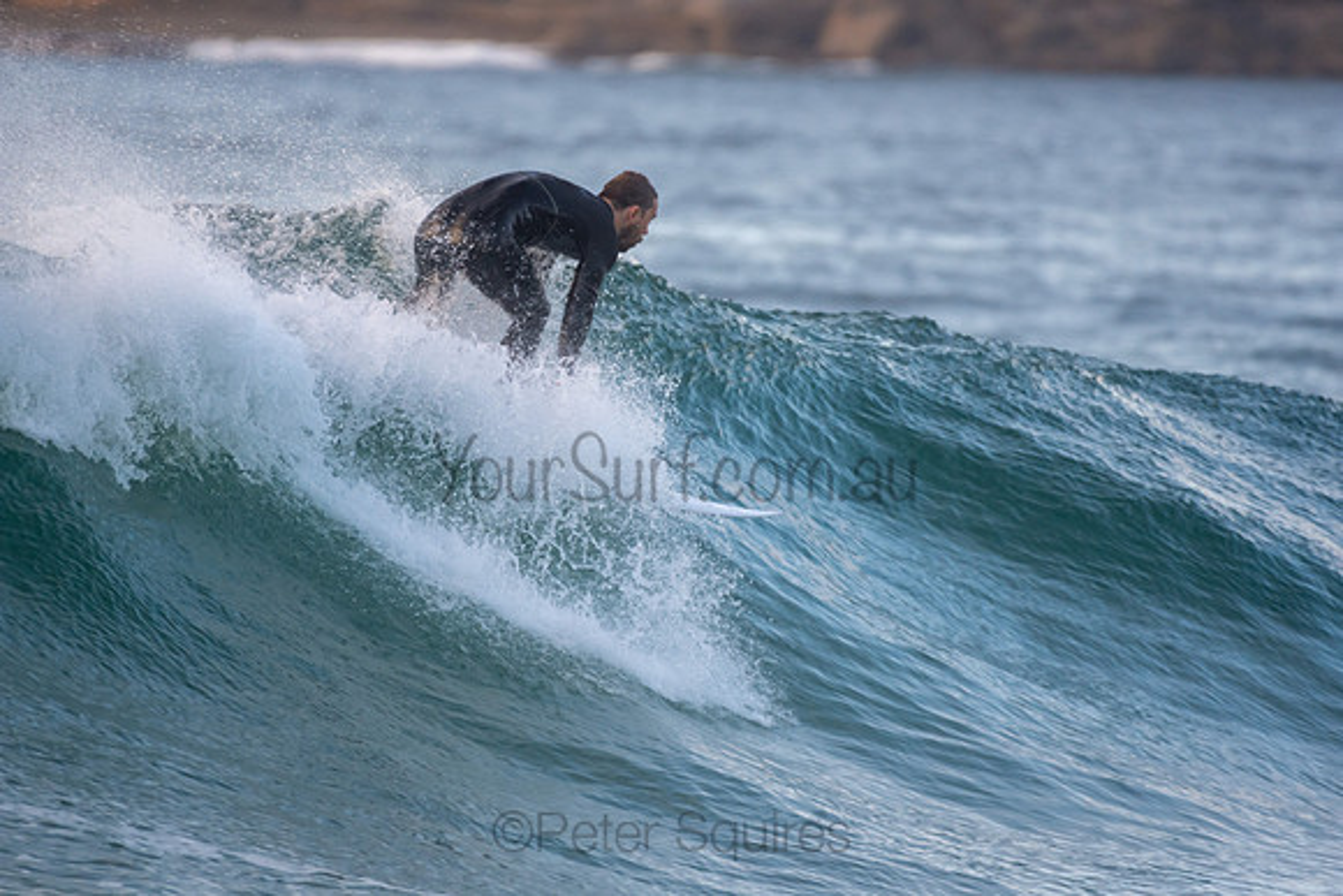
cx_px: 672
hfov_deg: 2.7
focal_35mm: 750
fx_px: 27984
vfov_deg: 1.8
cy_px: 448
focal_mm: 500
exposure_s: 1/500
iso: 720
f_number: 5.6
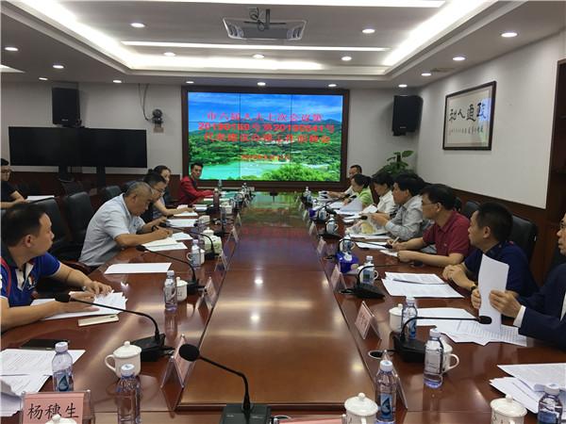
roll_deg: -1.4
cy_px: 212
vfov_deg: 48.2
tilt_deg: -6.6
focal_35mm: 29
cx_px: 283
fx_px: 474
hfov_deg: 61.7
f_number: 2.2
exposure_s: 1/33
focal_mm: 4.15
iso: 50
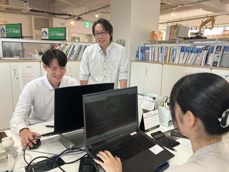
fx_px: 185
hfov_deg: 63.4
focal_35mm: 28
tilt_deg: -10.1
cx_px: 114
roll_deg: -2.6
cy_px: 86
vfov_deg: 49.7
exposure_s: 1/105
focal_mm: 3.99
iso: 80
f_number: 1.8
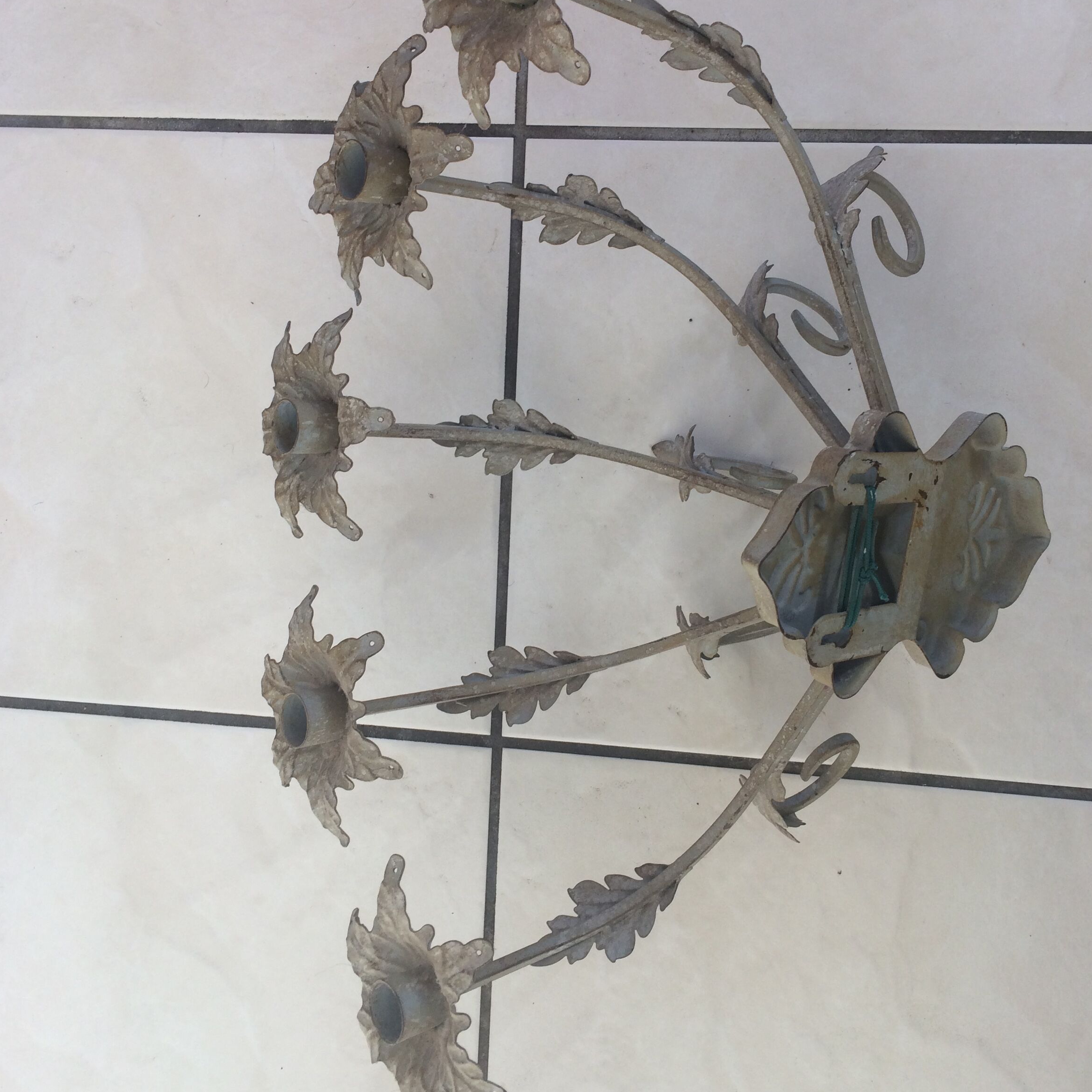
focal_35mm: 36
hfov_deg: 46.0
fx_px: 1285
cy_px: 439
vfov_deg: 45.8
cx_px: 543
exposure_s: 1/100
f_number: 2.2
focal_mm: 4.15
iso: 32
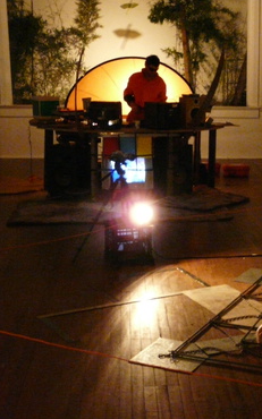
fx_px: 720
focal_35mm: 63
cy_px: 210
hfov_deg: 20.0
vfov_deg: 32.5
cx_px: 265
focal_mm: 7.2
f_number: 3.2
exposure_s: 1/20
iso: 800
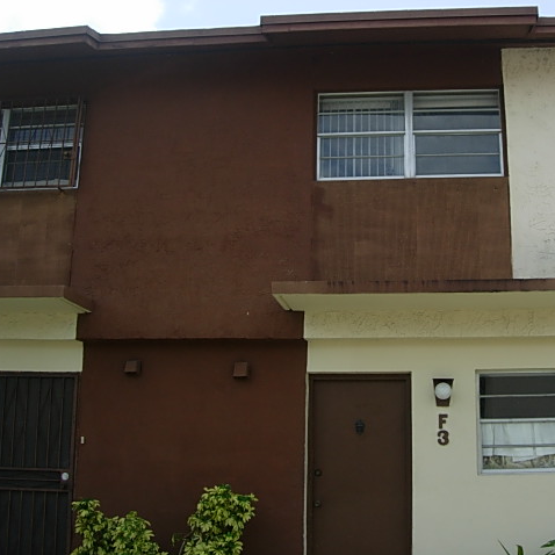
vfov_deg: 37.6
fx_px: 816
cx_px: 361
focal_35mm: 45
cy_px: 278
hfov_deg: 37.2
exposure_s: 1/966
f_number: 2.8
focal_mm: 7.8
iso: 64
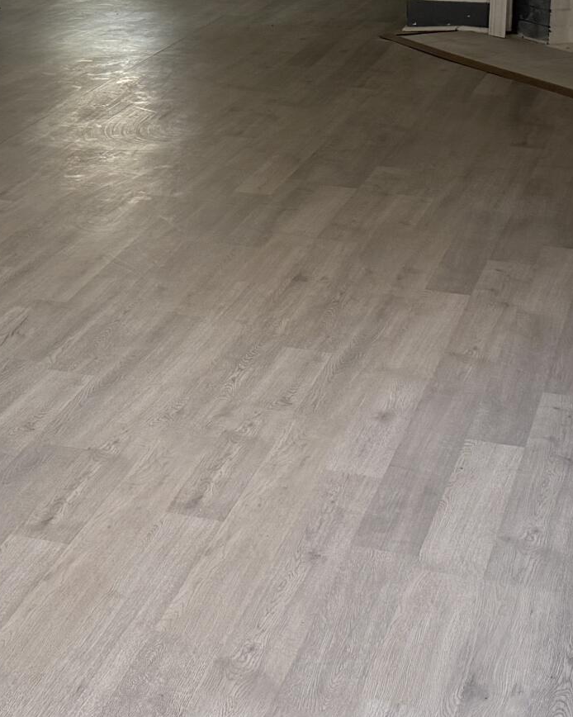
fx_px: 1718
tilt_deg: -6.5
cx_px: -2
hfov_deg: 18.4
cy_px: -64
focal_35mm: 81
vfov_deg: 22.3
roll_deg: +1.6
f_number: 1.78
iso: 160
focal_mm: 6.76
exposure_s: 1/182
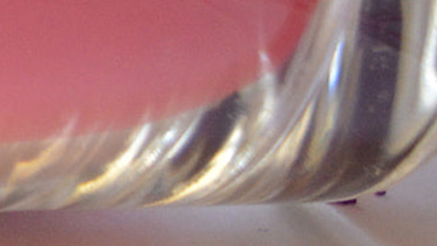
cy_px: -129
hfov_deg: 7.9
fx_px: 2951
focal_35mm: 255
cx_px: -551
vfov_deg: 4.7
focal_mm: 31
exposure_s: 1/200
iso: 1600
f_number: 4.5
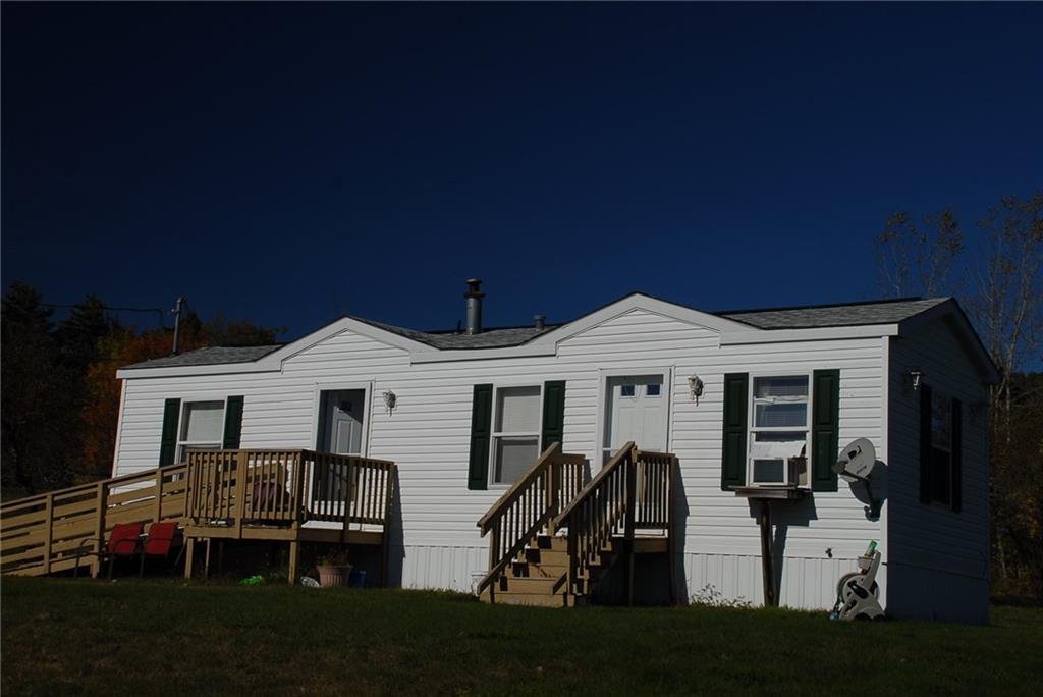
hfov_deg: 41.1
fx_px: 1391
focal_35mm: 48
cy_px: 348
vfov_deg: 28.1
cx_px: 522
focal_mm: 32
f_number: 9
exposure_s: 1/320
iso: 100
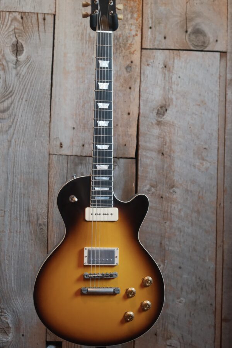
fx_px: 474
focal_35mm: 49
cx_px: 116
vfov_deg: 40.3
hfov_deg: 27.5
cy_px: 174
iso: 6400
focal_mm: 32.9
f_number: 4.5
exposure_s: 1/100
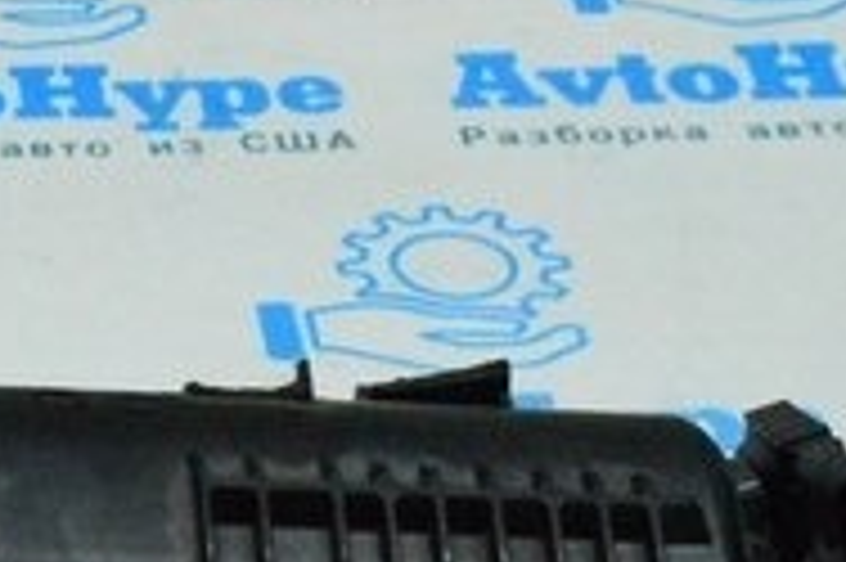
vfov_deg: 7.6
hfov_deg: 10.7
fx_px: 4226
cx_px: -702
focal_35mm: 180
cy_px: 348
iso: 6400
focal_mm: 22
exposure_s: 1/640
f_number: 6.3
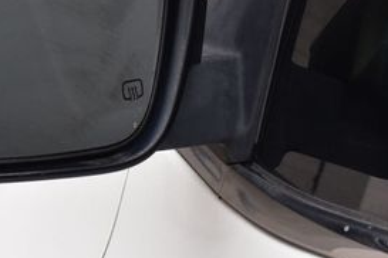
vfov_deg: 7.1
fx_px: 2082
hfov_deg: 10.6
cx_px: 64
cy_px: 24
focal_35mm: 193
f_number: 9
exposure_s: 1/160
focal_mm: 55
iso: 400
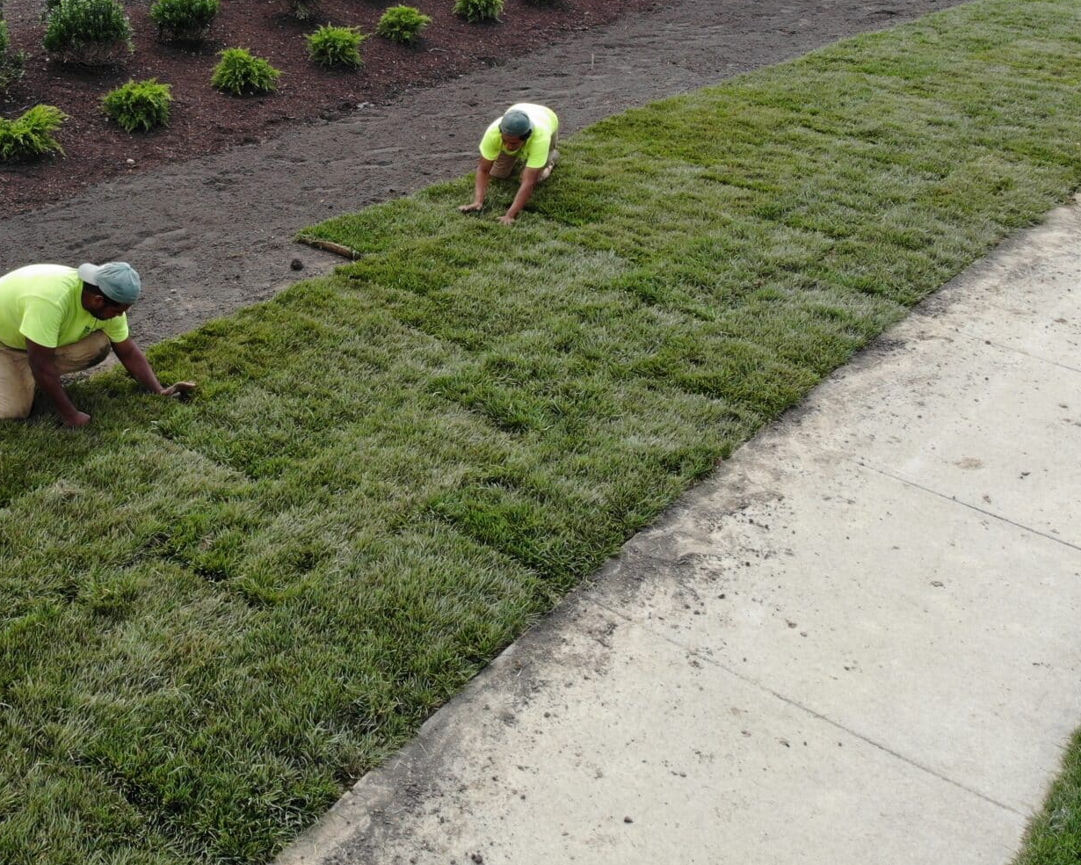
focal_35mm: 39
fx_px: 1248
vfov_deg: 37.4
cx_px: 329
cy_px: 230
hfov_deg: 45.8
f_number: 2.8
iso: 100
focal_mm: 4.5
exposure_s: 1/339
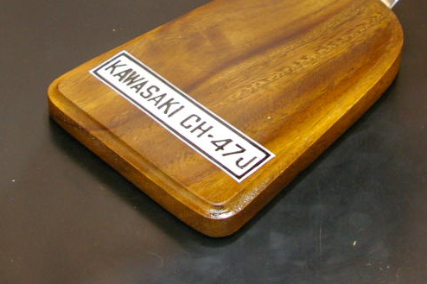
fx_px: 1328
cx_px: 244
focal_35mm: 112
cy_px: -142
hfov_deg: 18.3
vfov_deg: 11.7
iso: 800
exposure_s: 1/15
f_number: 5.6
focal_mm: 24
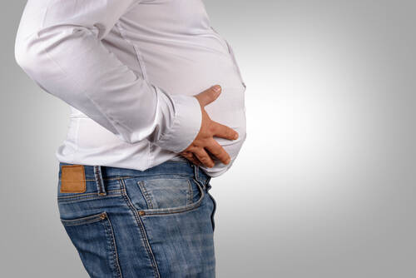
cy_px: 139
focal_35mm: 50
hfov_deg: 39.6
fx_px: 578
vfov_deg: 27.0
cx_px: 208
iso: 100
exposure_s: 1/160
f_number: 8
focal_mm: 50
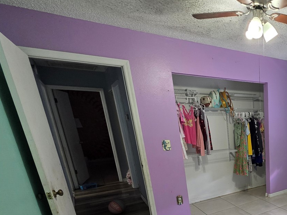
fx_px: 207
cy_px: 186
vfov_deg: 49.9
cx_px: 273
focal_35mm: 25
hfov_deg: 56.6
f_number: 1.9
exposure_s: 1/120
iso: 250
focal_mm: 2.2
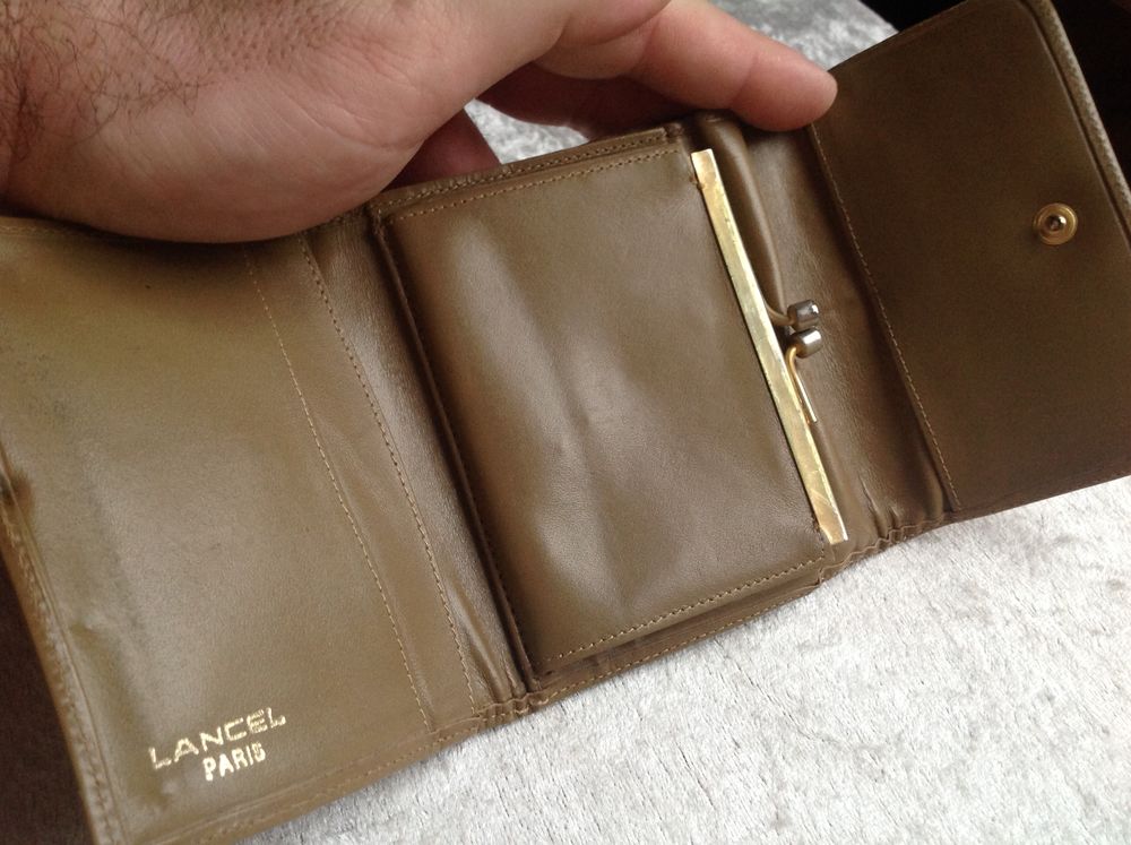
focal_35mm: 35
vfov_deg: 40.6
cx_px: 566
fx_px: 1142
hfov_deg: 52.7
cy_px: 422
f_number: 2.4
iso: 160
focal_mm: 4.28
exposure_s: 1/15
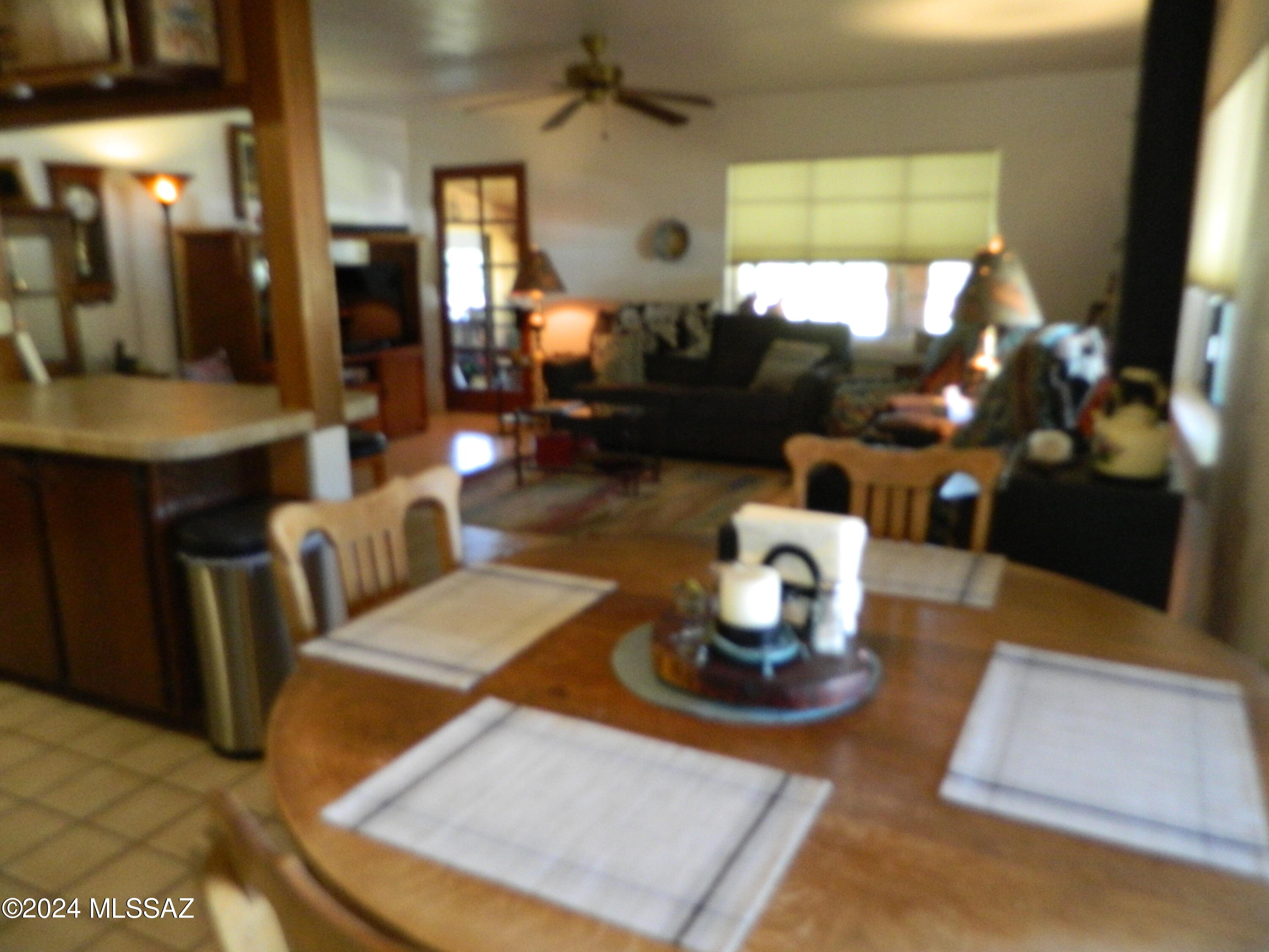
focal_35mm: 25
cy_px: 476
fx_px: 916
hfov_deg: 69.4
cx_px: 634
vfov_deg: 54.9
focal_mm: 4.5
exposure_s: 1/20
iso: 400
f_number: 3.1
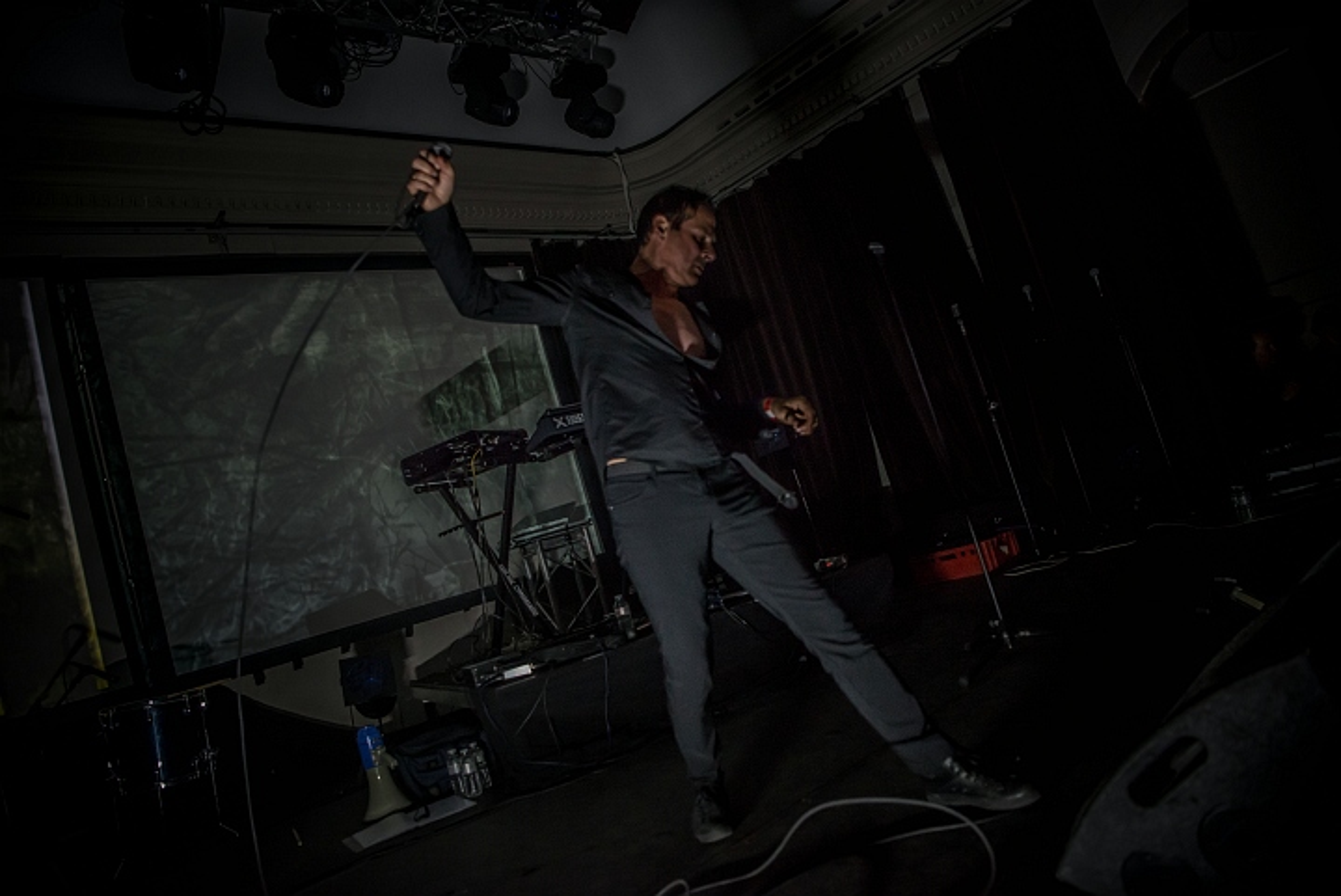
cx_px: 670
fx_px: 895
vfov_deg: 53.2
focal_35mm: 24
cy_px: 448
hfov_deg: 73.7
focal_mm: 24
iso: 4000
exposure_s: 1/200
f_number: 2.8
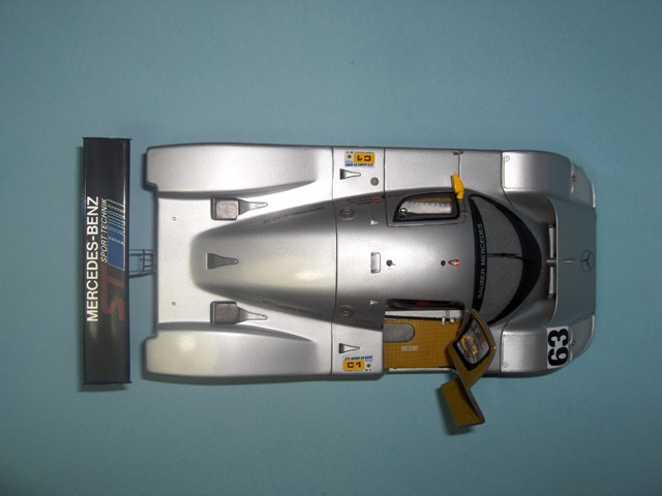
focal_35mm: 39
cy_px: 248
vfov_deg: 36.8
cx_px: 331
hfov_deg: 47.9
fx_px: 746
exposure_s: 1/186
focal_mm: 8
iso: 100
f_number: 4.8
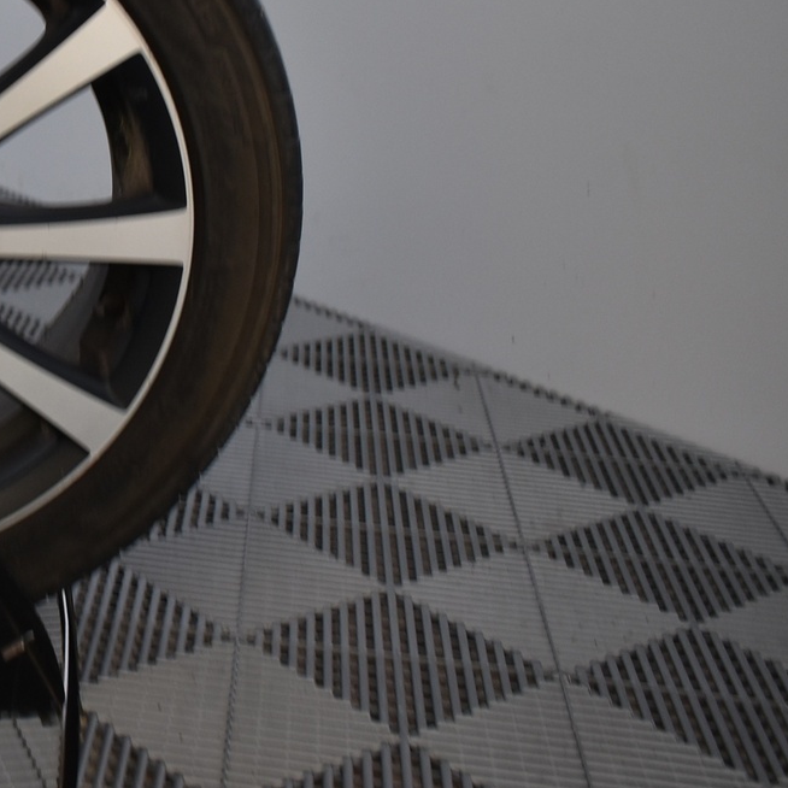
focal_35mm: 63
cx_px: -153
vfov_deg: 27.0
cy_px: 212
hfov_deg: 24.7
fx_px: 1623
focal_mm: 20
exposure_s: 1/30
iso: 400
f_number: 3.8
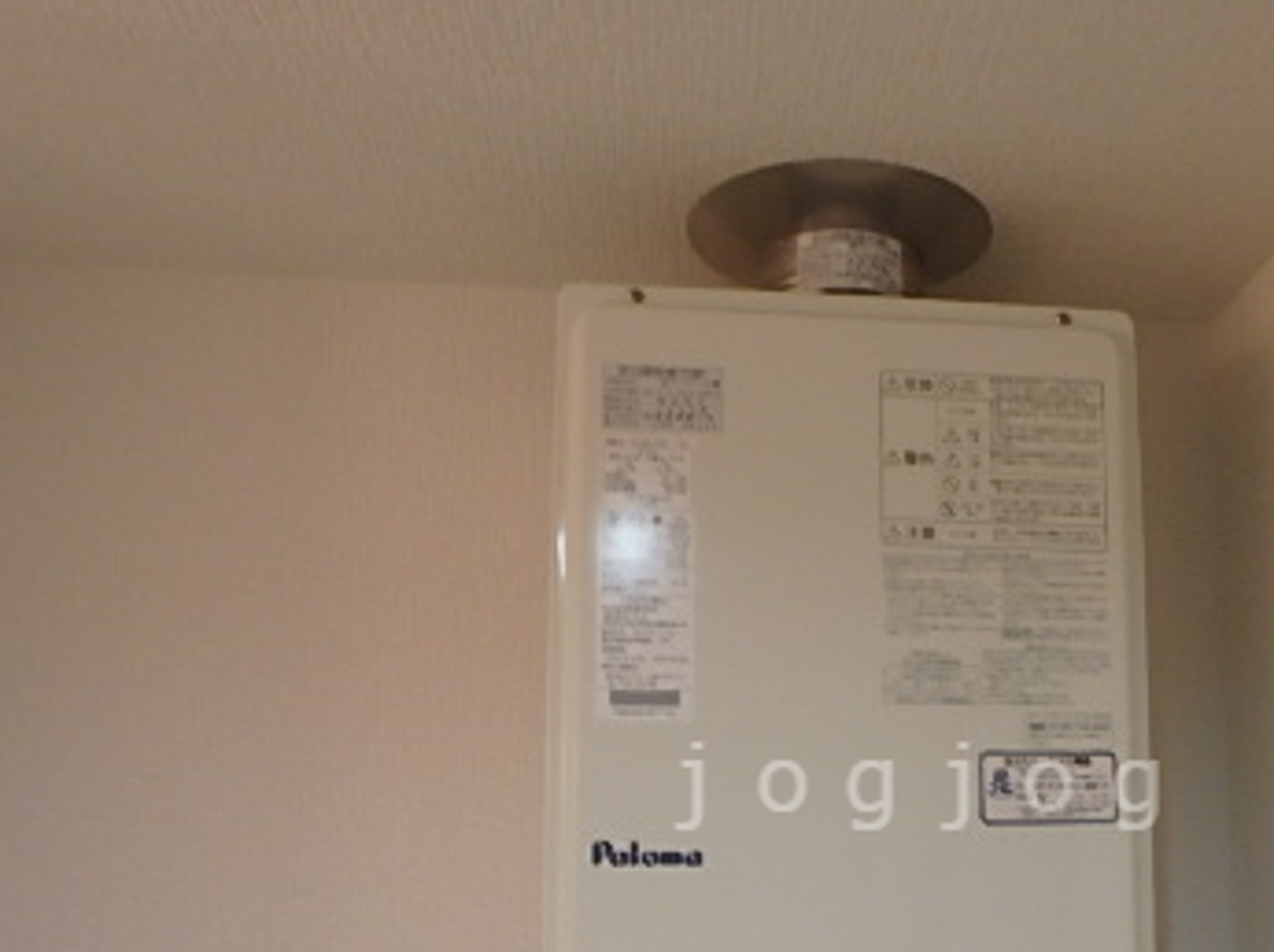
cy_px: 786
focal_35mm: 39
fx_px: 1434
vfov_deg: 35.4
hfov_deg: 46.5
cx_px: 927
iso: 250
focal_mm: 3.7
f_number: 3.5
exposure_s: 1/30
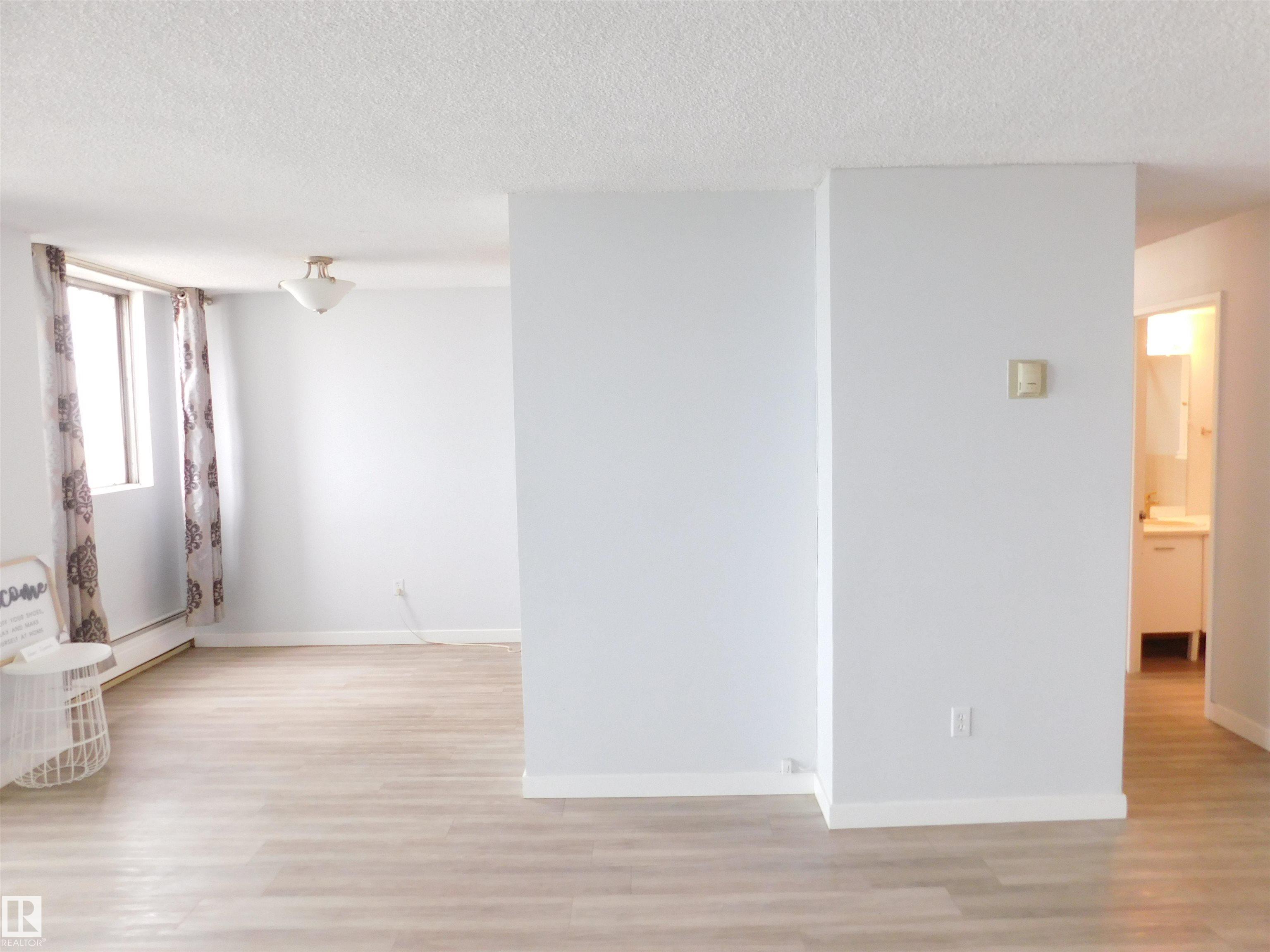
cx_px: 635
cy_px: 476
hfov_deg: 73.9
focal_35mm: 23
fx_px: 844
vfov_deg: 58.9
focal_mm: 4
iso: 220
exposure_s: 1/30
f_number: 3
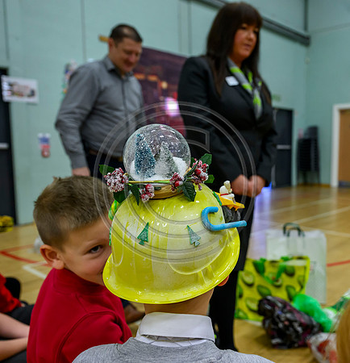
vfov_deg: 49.2
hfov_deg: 46.8
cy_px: 190
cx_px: 238
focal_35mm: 34
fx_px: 396
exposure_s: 1/250
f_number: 4
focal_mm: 25
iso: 3200
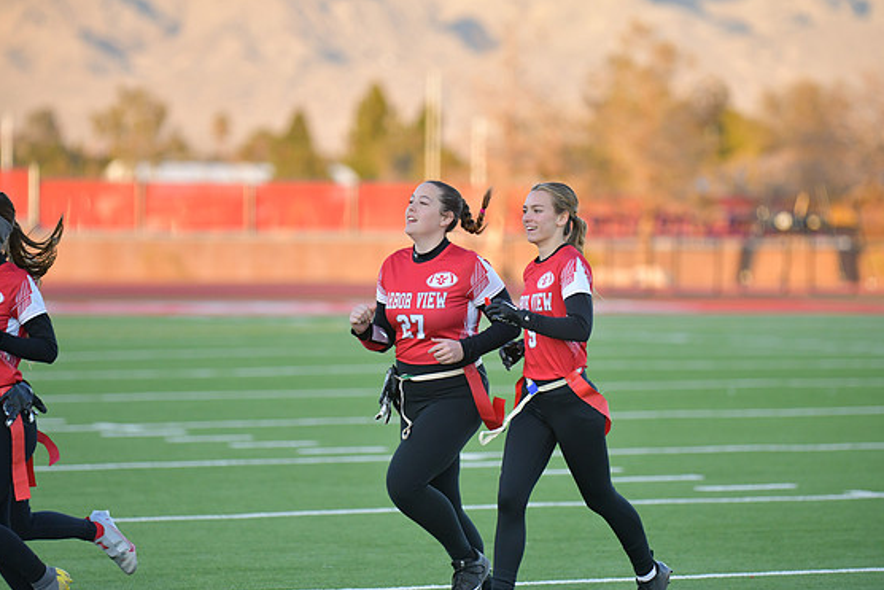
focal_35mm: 219
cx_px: 455
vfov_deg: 6.3
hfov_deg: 9.4
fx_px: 5379
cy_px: 303
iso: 1400
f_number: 2.8
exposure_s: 1/3200
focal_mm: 210
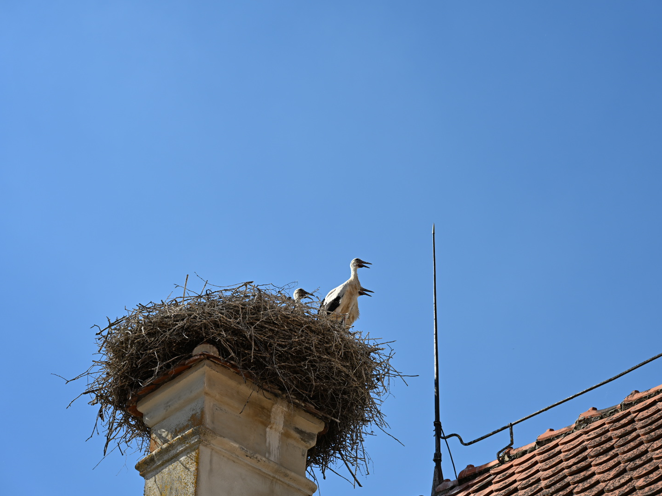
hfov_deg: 22.8
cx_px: 336
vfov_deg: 17.2
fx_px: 1645
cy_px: 249
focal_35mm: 86
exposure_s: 1/400
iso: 100
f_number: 7.1
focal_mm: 79
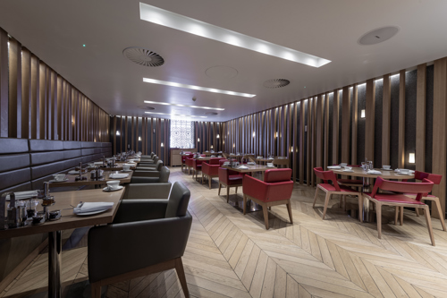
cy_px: 149
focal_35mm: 14
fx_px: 174
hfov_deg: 104.3
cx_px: 224
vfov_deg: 81.2
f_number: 11
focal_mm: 14
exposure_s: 2.5
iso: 100
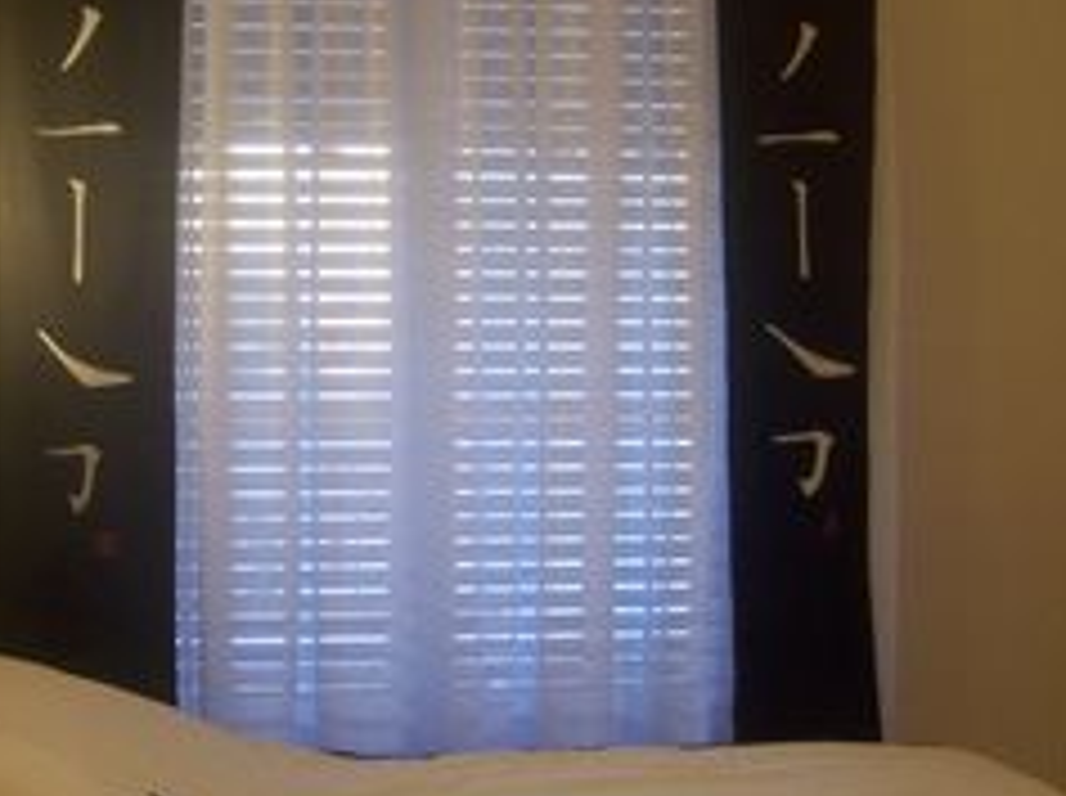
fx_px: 1722
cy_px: 427
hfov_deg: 33.9
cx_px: 319
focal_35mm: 56
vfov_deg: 26.0
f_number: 2.8
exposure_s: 1/15
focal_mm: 6.2
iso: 160
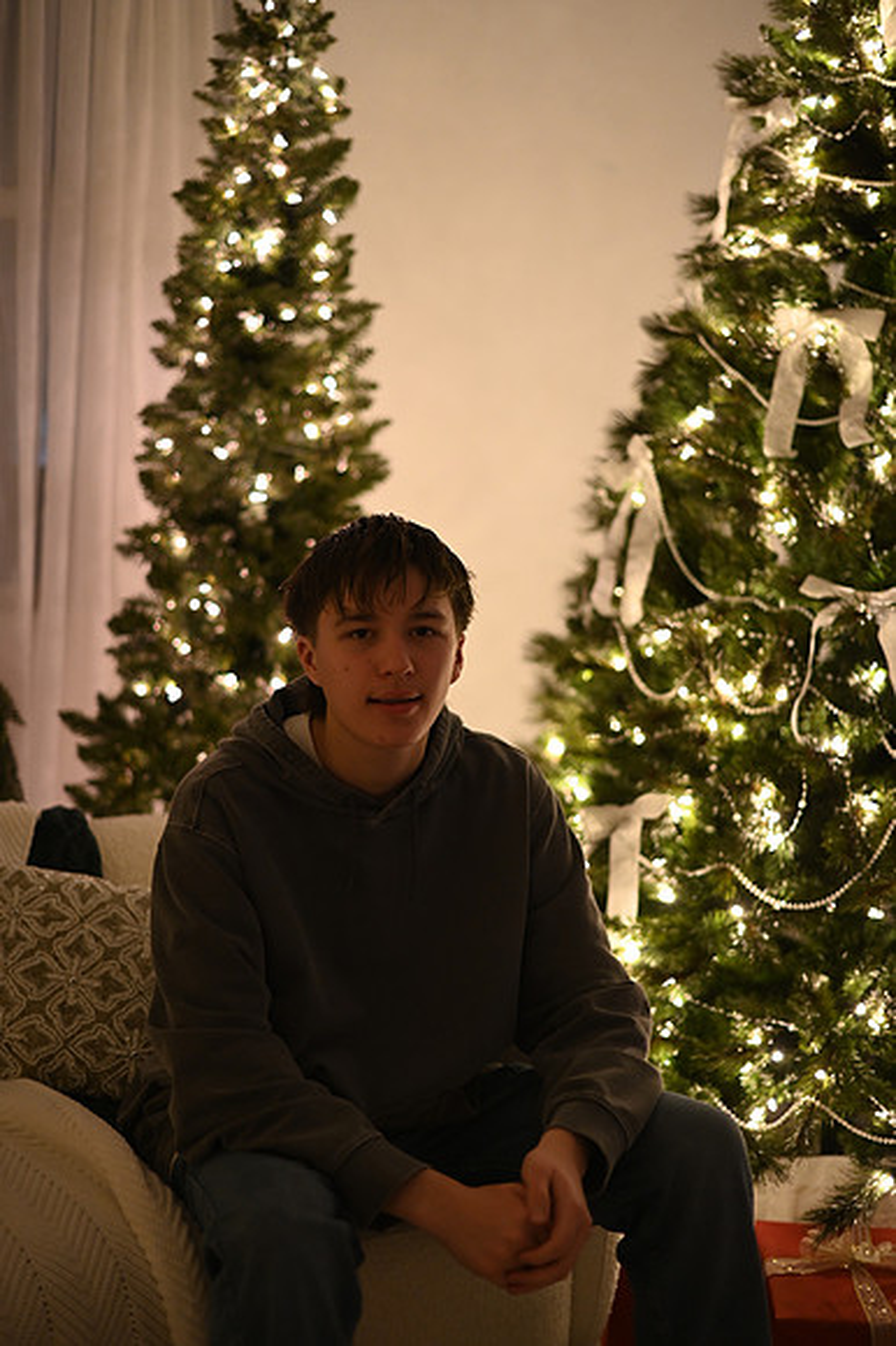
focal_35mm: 50
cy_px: 673
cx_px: 448
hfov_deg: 27.0
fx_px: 1869
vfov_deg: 39.6
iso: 1600
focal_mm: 50
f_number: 1.8
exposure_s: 1/100
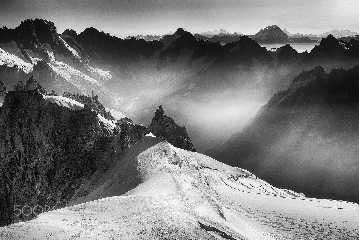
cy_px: 120
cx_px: 180
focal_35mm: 52
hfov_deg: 38.1
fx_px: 519
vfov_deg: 26.1
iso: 200
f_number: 9.5
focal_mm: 35
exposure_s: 1/500
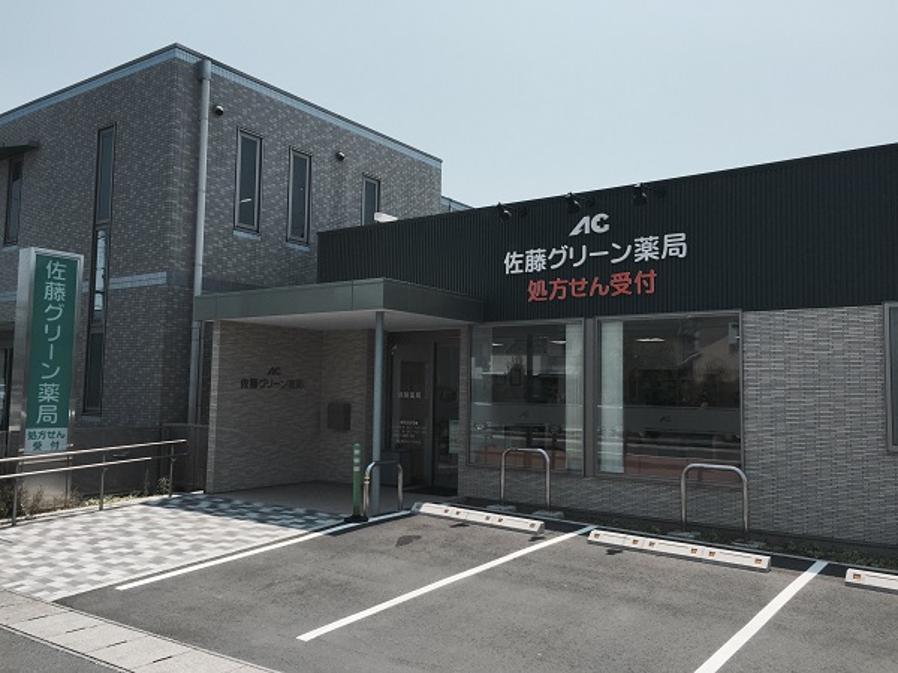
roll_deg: -3.4
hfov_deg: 61.7
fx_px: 752
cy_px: 336
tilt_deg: +4.6
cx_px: 449
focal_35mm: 29
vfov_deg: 48.2
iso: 32
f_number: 2.2
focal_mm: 4.15
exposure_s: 1/2825
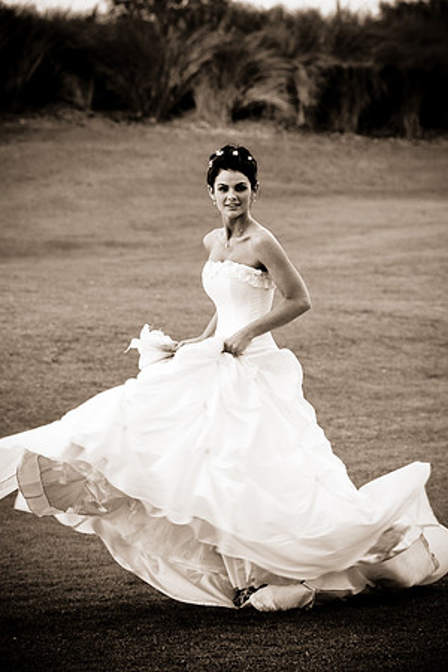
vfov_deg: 13.7
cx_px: 224
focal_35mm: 150
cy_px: 336
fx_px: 2800
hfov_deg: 9.1
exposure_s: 1/125
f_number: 4
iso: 400
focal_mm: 100
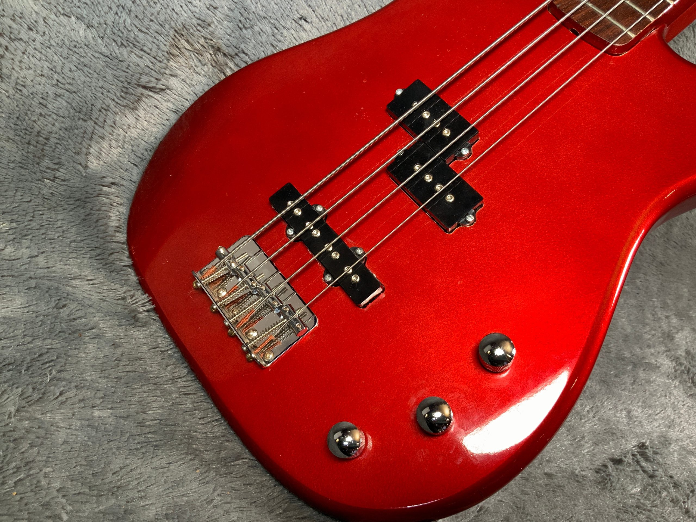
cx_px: 348
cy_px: 261
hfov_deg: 61.7
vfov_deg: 48.2
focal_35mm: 29
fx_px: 583
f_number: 1.8
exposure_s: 1/52
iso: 80
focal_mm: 3
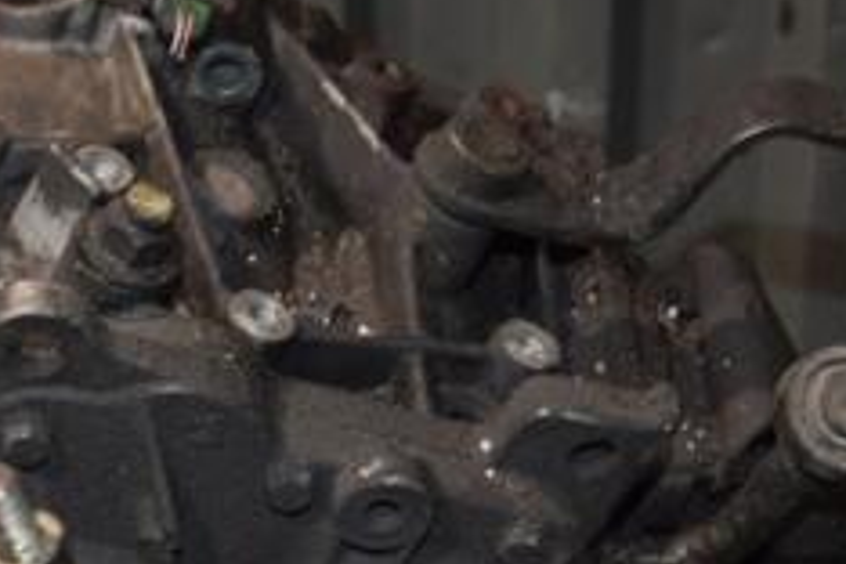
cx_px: 181
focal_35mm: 131
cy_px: 665
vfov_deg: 10.3
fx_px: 3078
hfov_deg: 15.6
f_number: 5
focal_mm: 34
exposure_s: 1/60
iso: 800
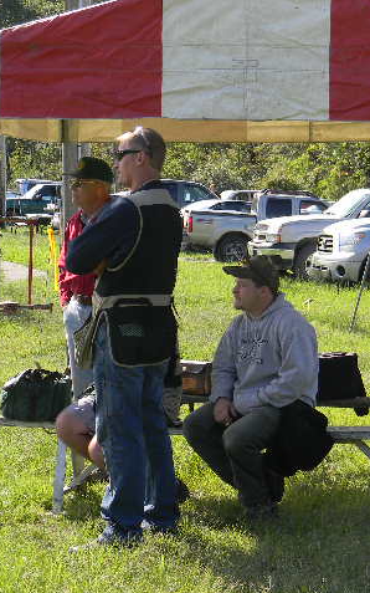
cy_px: 297
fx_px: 1904
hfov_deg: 11.1
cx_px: 242
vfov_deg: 17.7
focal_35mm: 118
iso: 80
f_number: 4.5
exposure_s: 1/235
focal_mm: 15.1
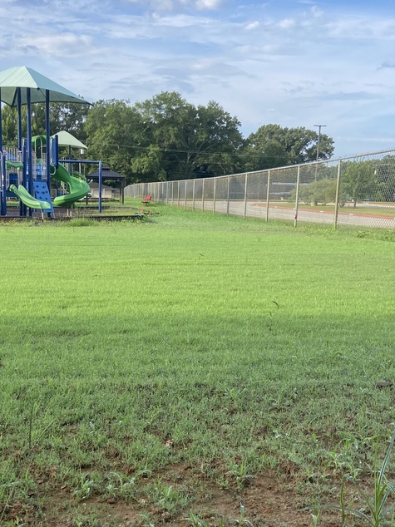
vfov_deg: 44.6
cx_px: 143
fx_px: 639
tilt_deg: -13.4
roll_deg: -0.4
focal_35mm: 42
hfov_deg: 34.1
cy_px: 316
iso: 32
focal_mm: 4.25
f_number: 1.8
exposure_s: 1/1157
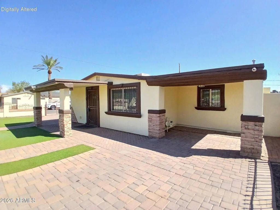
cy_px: 105
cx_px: 140
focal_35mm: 17
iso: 50
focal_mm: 1.4
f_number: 2.2
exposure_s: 1/666
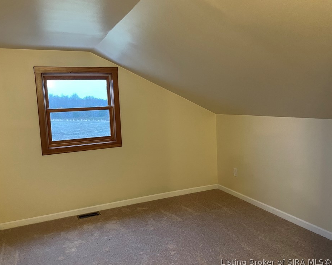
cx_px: 150
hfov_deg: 62.1
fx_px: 275
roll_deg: +3.6
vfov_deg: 51.5
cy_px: 131
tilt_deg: -6.7
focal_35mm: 28
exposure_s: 1/60
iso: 400
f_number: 1.6
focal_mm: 4.2
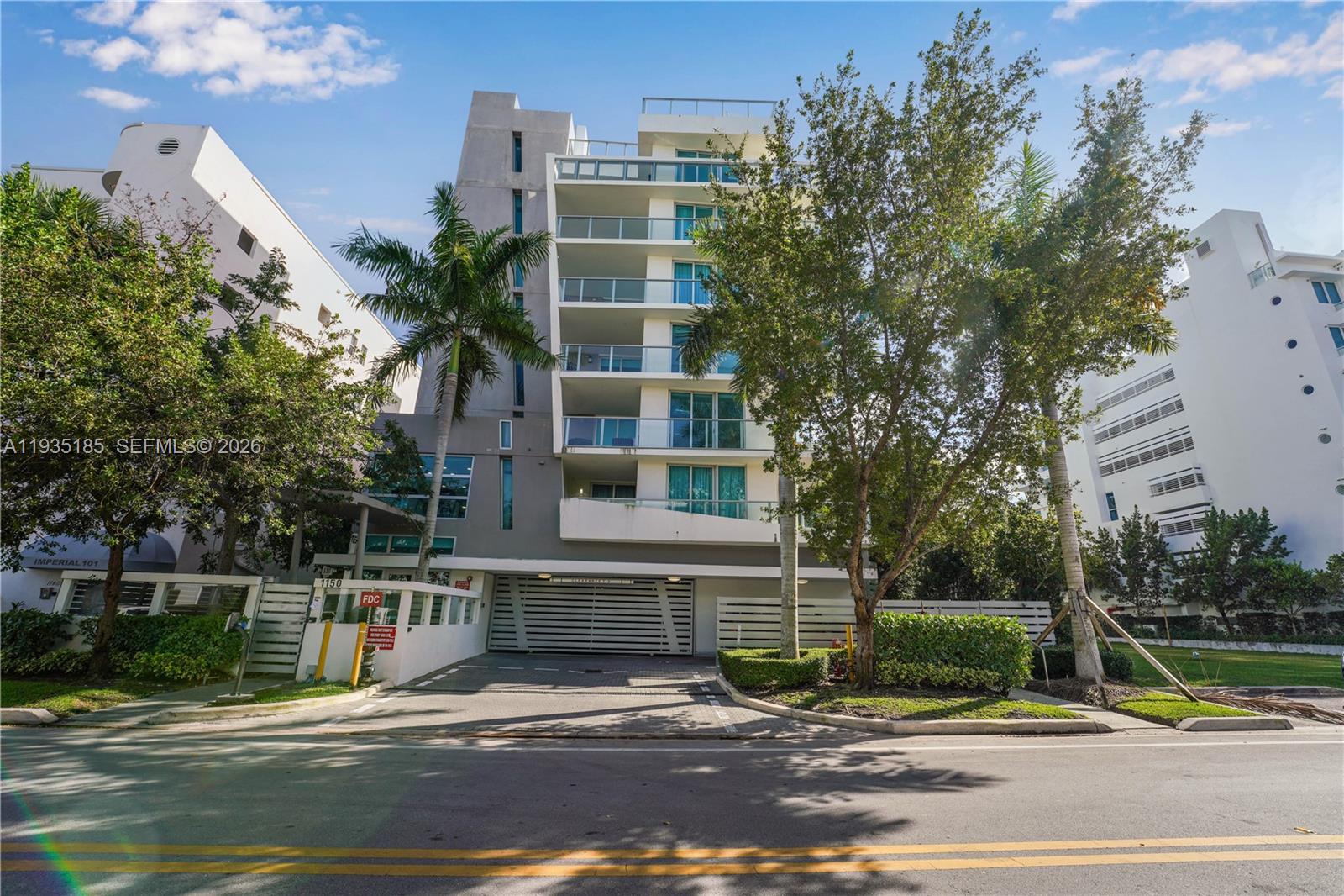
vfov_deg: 81.2
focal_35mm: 14
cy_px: 448
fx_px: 523
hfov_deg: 104.3
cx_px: 672
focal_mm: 14
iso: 100
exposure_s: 1/250
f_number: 9
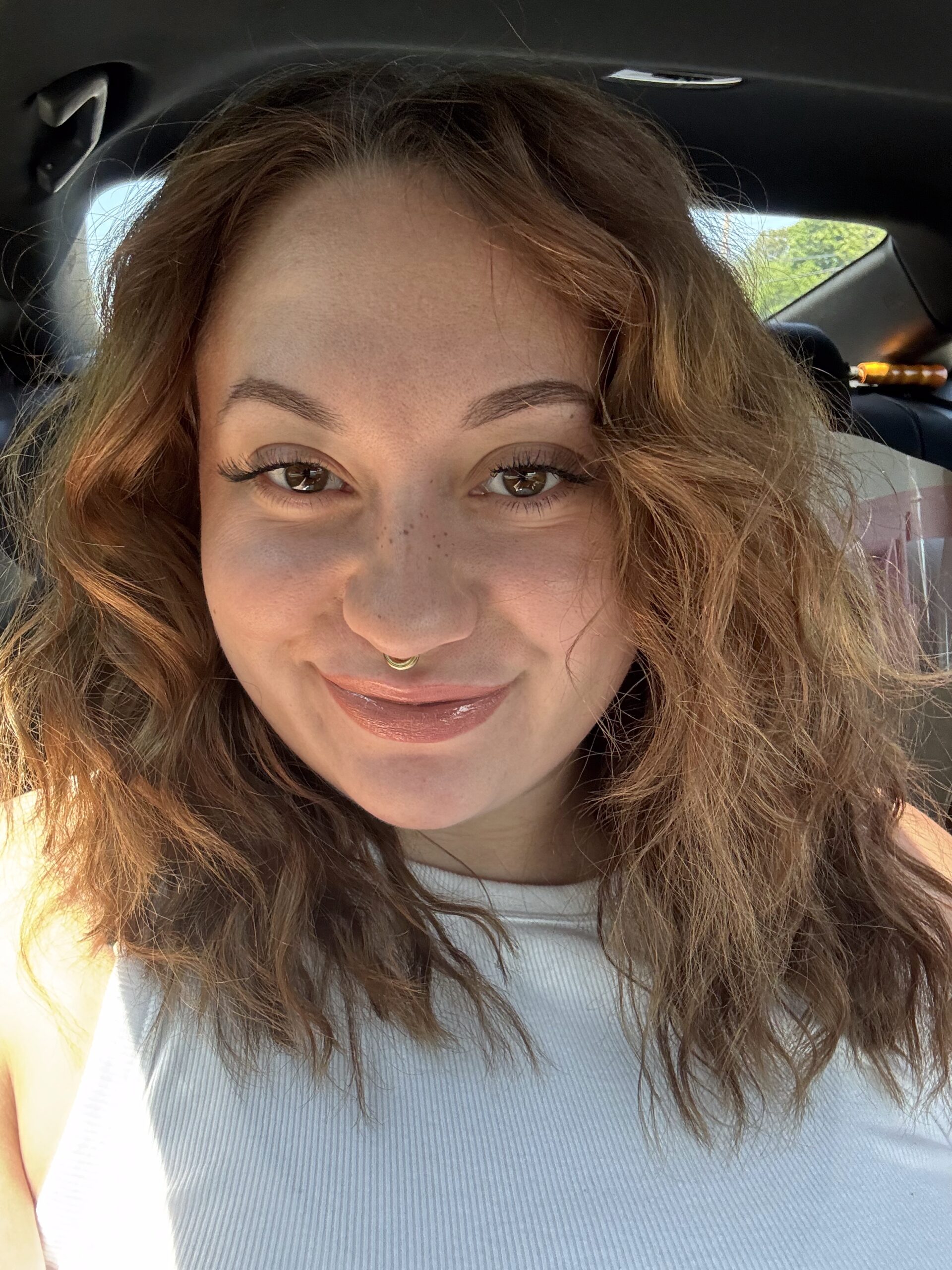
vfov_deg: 60.0
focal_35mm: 30
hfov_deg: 46.8
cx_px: 476
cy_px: 635
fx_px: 1100
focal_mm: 2.69
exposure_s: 1/121
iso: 50
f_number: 1.9
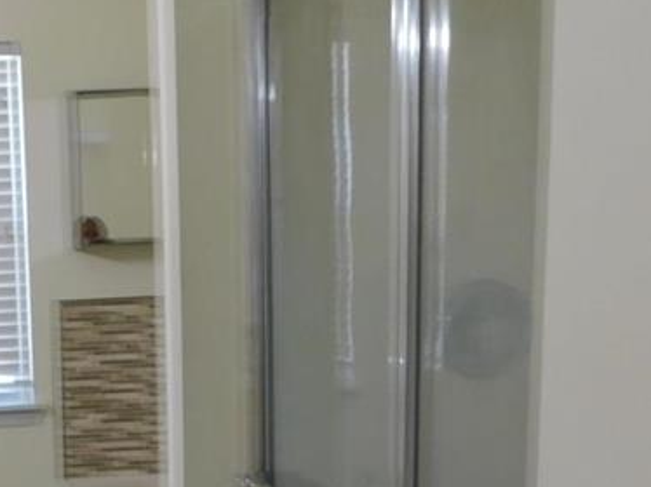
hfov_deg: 28.0
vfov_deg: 22.5
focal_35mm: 63
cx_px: -63
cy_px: 464
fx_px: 1184
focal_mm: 4
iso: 140
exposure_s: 1/30
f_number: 3
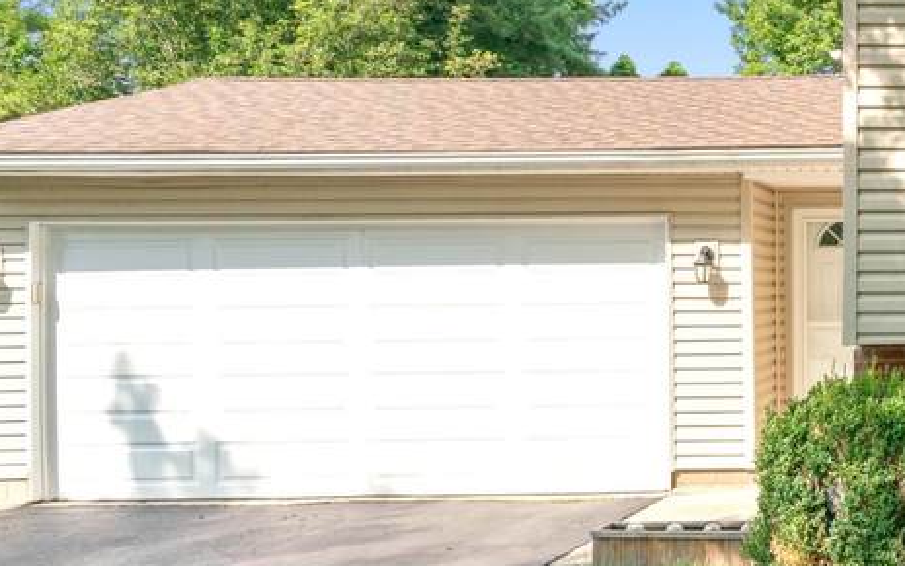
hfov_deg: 34.2
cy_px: 290
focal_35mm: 47
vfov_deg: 27.3
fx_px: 1165
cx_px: 1082
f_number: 6.3
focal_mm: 16.8
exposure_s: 1/500
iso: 800
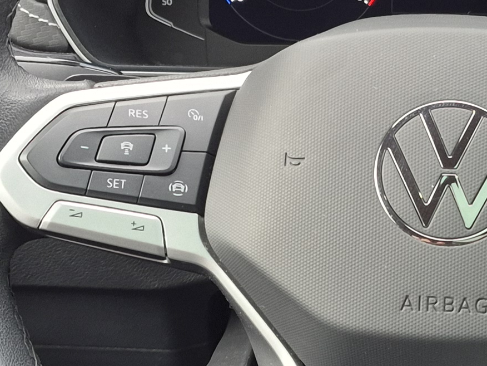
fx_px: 1477
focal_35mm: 105
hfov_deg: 18.5
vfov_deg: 14.0
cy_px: 300
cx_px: 399
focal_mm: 5.4
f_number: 1.8
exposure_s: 1/180
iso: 64
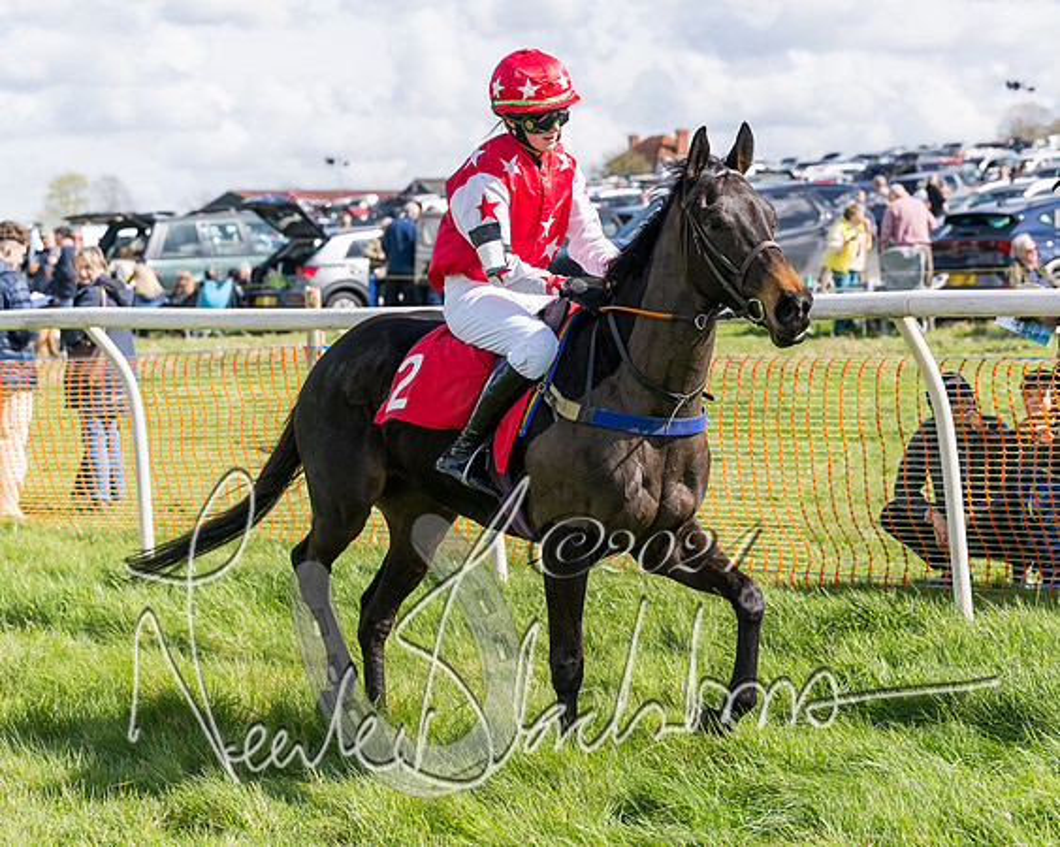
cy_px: 453
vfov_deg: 15.8
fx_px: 3054
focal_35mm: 97
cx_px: 628
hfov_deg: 19.7
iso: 400
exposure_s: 1/4000
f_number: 4
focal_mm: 70
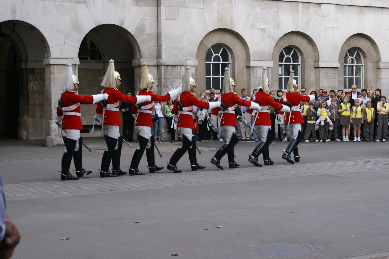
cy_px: 130
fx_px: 729
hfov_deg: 29.9
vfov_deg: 20.2
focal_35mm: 68
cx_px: 194
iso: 100
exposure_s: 1/80
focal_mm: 45
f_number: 6.3
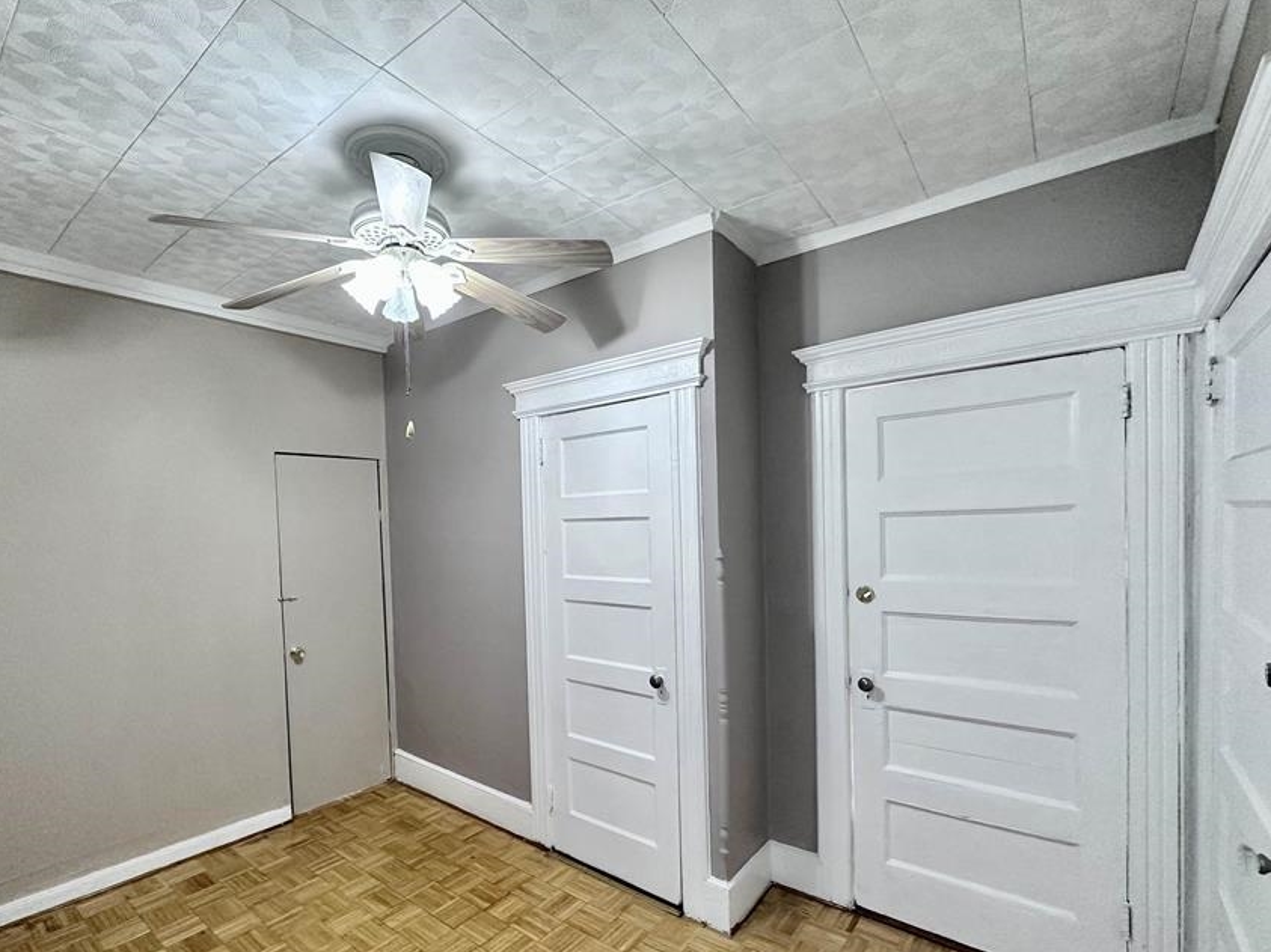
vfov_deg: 74.3
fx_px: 624
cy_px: 544
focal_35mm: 17
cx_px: 573
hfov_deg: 90.8
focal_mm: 2.22
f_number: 2.2
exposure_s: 1/120
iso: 320
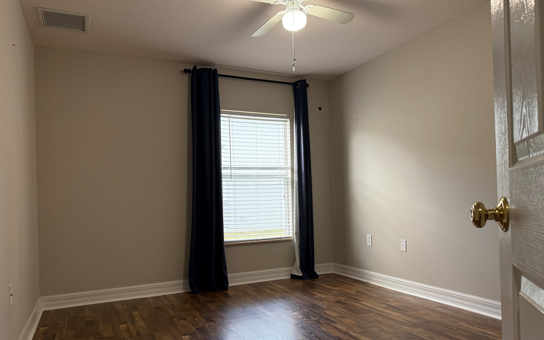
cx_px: 275
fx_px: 385
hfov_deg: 70.4
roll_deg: +2.0
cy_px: 198
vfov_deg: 47.4
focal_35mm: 26
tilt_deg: +1.4
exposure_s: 1/120
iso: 320
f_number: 1.78
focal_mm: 6.76
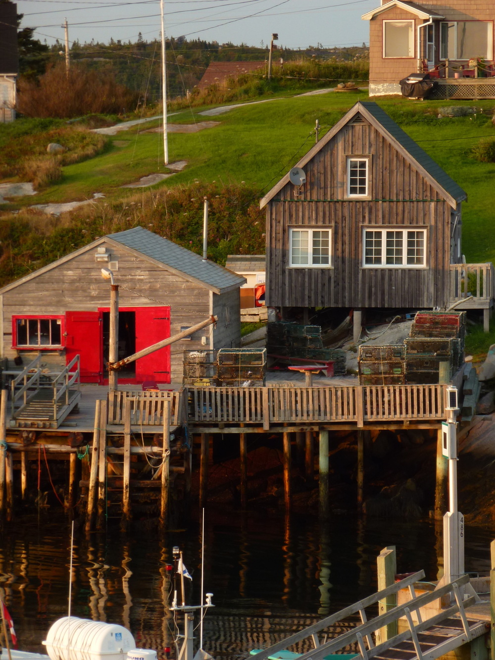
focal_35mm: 197
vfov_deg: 10.0
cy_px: 330
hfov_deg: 7.5
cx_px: 248
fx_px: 3755
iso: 100
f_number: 5.5
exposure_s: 1/100
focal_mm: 35.2
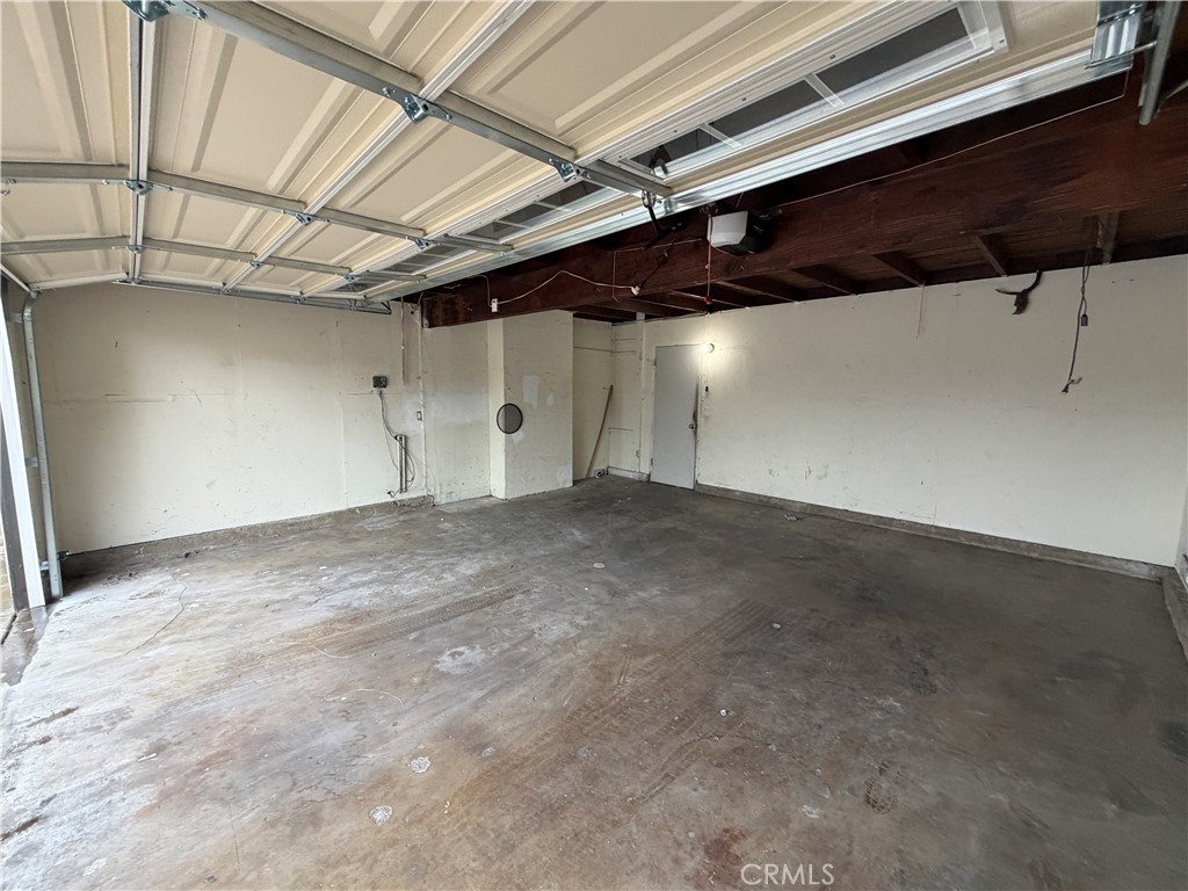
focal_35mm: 14
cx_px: 594
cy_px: 446
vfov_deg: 85.7
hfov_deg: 102.1
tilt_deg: -6.2
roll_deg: -1.0
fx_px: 480
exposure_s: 1/121
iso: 320
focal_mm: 2.22
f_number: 2.2
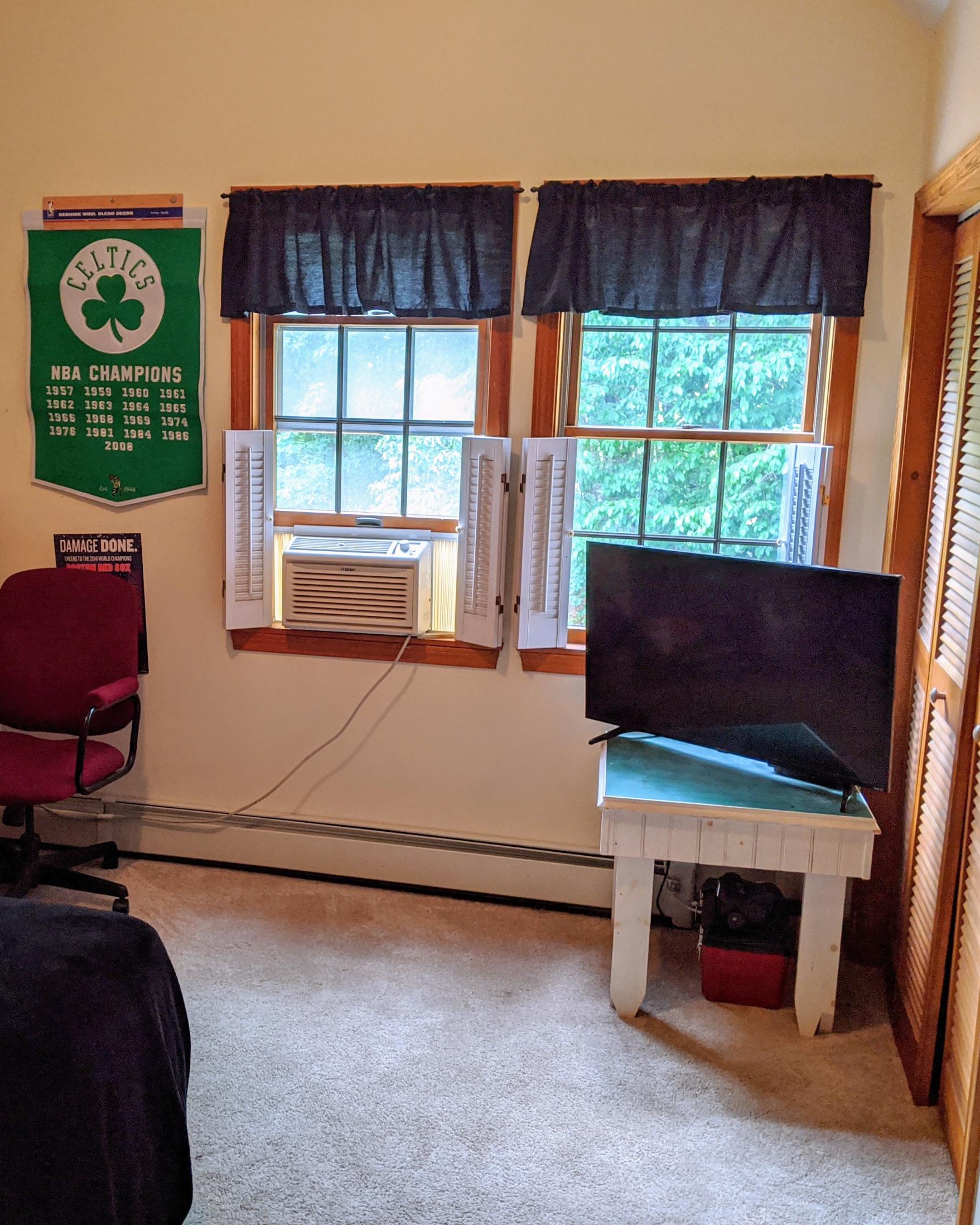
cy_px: 613
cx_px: 342
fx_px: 1305
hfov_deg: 40.7
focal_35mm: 36
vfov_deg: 50.3
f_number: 1.8
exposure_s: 1/59.9
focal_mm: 4.44
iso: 84
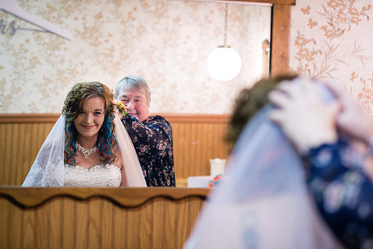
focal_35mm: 85
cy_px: 124
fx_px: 881
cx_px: 186
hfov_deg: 23.9
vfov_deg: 16.1
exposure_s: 1/125
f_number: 2.5
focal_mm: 85
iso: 1000
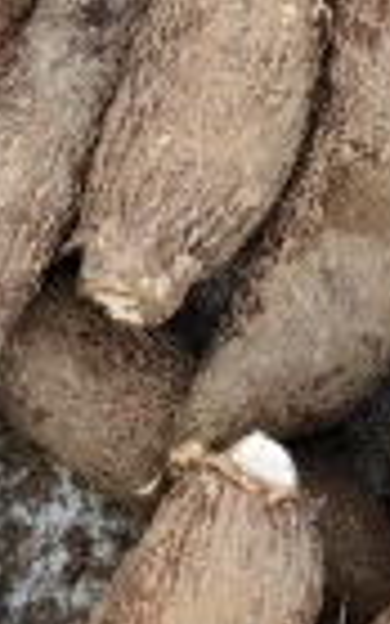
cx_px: 175
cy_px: -559
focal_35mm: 187
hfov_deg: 7.0
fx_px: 3177
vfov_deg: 10.4
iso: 72
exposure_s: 1/144
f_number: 1.57
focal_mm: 5.6
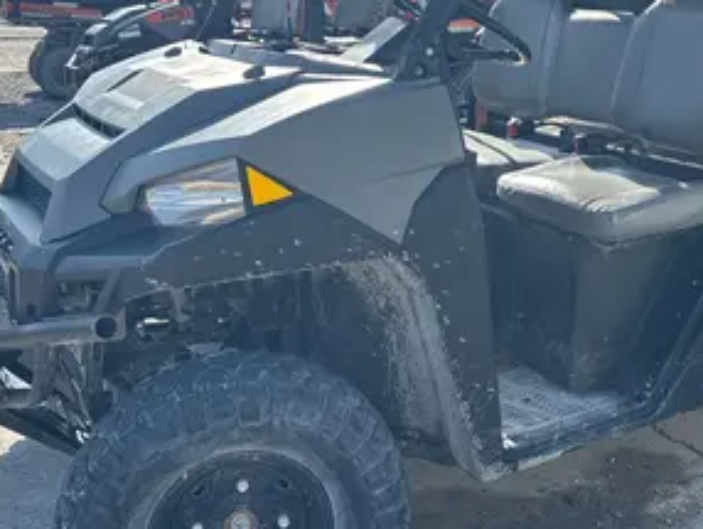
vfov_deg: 28.9
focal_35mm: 50
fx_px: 1016
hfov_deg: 36.8
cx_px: 565
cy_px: 171
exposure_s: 1/1567
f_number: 1.6
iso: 50
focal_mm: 5.96
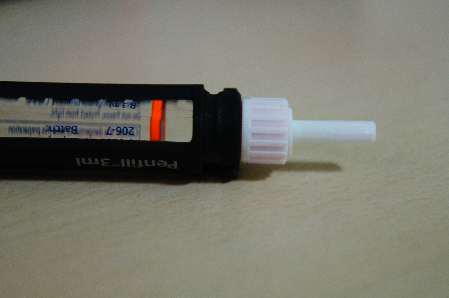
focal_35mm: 82
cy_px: 149
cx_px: 224
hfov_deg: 24.7
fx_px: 1027
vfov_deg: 16.5
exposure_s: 1/20
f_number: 5.6
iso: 1600
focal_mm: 55
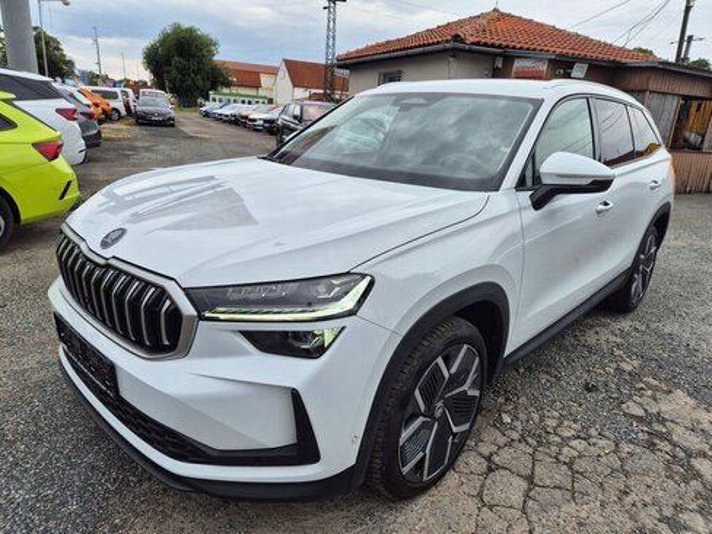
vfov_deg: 58.9
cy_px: 267
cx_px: 356
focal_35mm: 23
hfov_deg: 73.9
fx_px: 473
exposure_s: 1/862
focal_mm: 5.4
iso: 25
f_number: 1.8
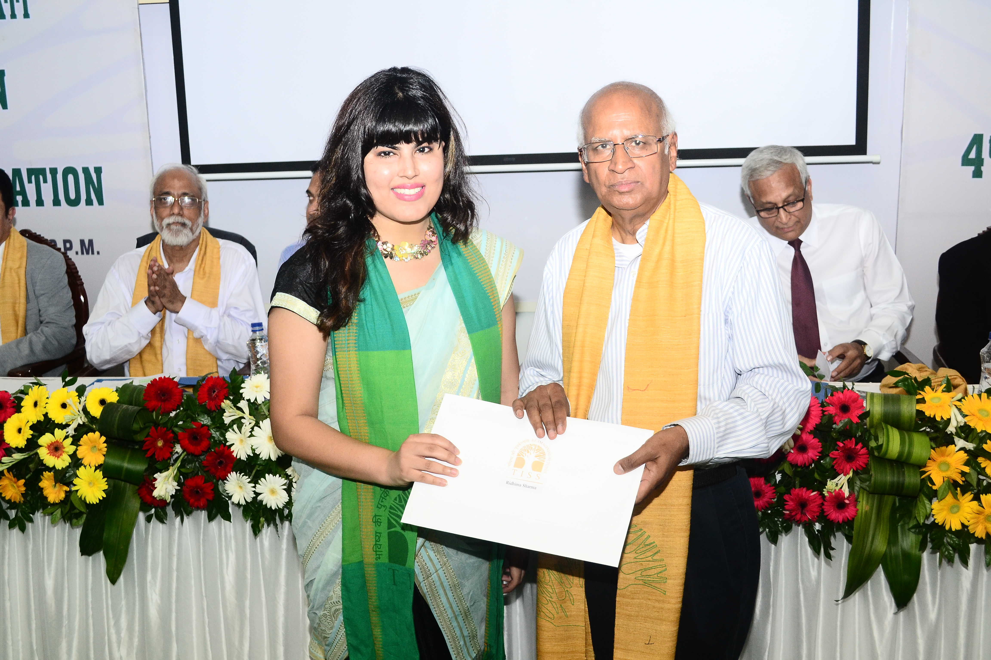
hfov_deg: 45.0
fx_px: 1197
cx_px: 496
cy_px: 330
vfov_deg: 30.8
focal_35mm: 44
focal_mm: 29
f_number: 5.6
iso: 800
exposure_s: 1/125
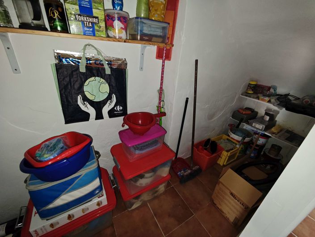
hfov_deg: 102.0
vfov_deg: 85.8
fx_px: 128
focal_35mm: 14
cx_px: 158
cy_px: 118
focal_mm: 2.16
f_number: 2.2
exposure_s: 1/33.3
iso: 640
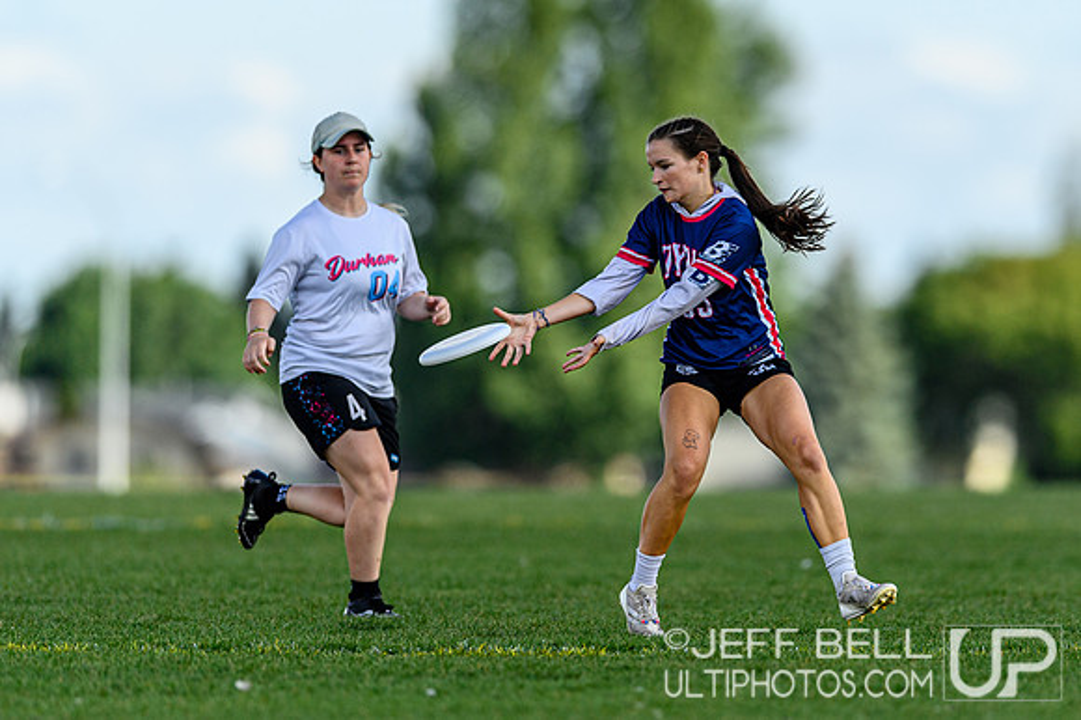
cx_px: 718
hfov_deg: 3.0
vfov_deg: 2.0
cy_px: 315
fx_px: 20740
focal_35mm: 691
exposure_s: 1/2000
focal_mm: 400
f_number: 3.2
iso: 125
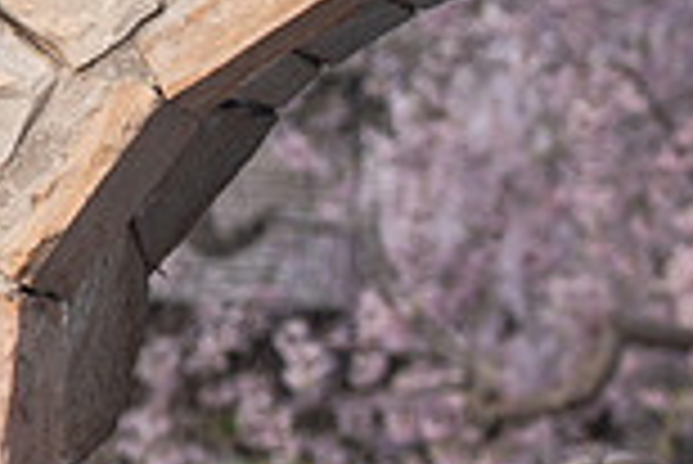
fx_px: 6686
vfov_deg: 4.0
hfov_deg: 5.9
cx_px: 585
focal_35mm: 347
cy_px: 538
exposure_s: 1/125
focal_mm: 92
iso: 500
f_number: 4.5
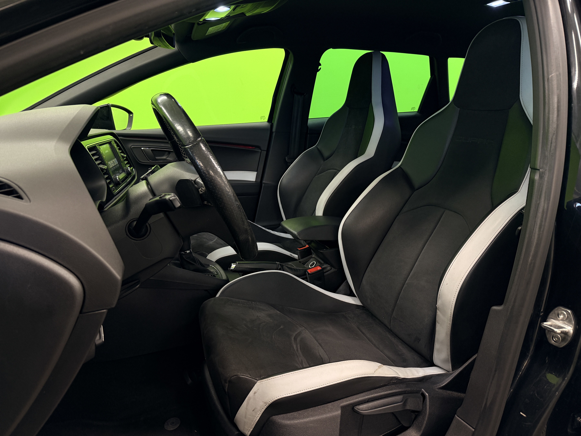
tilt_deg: -14.9
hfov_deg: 71.6
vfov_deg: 56.8
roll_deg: +0.2
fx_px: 403
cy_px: 218
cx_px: 290
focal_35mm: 24
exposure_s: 1/50
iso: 160
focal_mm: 6.76
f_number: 1.78
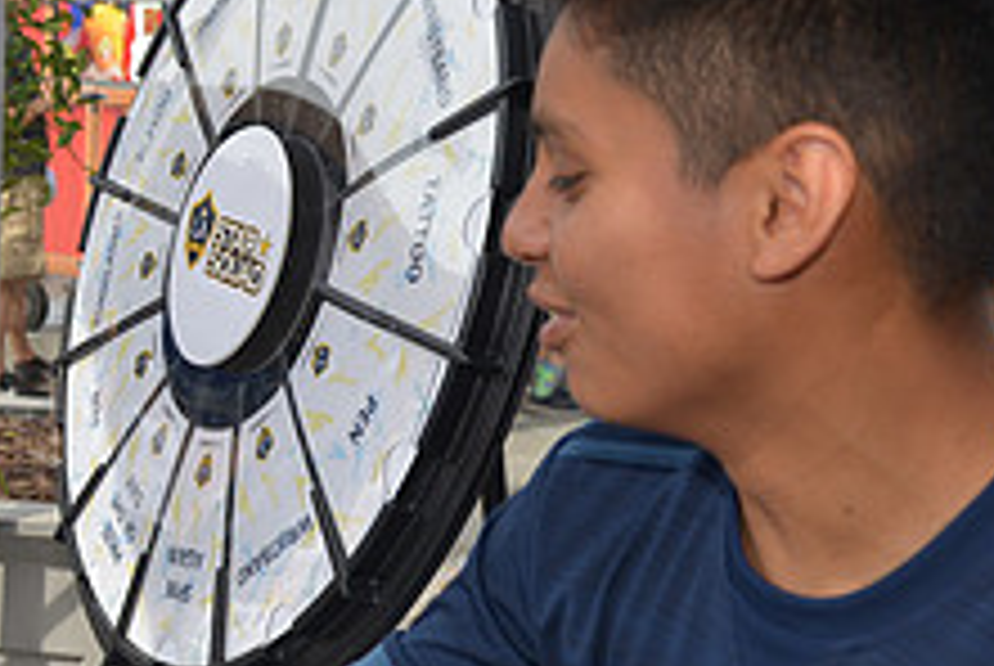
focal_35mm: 76
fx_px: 2101
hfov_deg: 23.7
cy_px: 286
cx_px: -270
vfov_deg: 18.0
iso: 200
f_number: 5.6
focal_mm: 29
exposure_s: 1/800
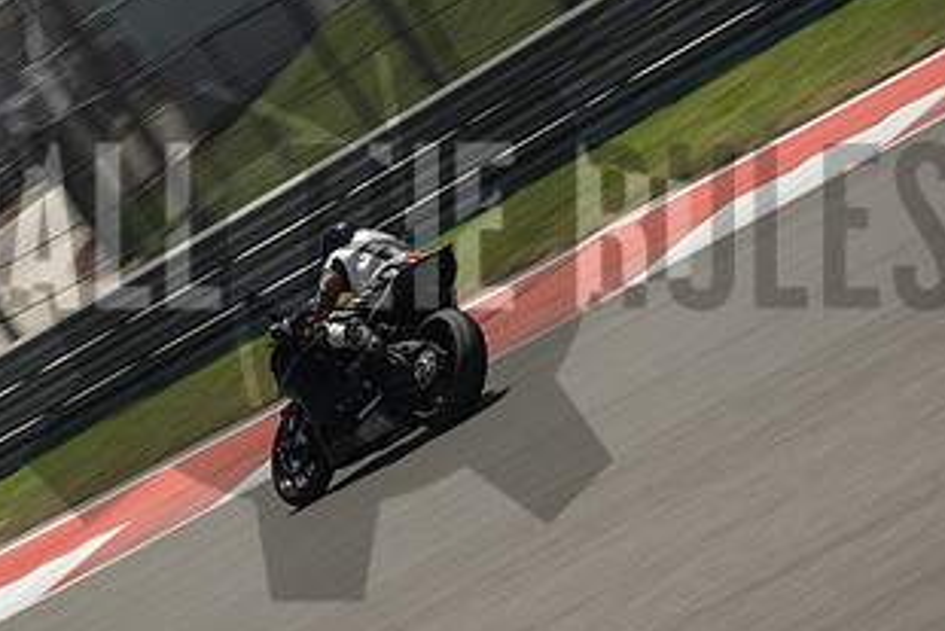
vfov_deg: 4.7
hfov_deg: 7.1
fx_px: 7616
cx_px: 317
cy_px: 230
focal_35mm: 290
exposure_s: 1/200
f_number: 8
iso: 125
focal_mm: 103.6
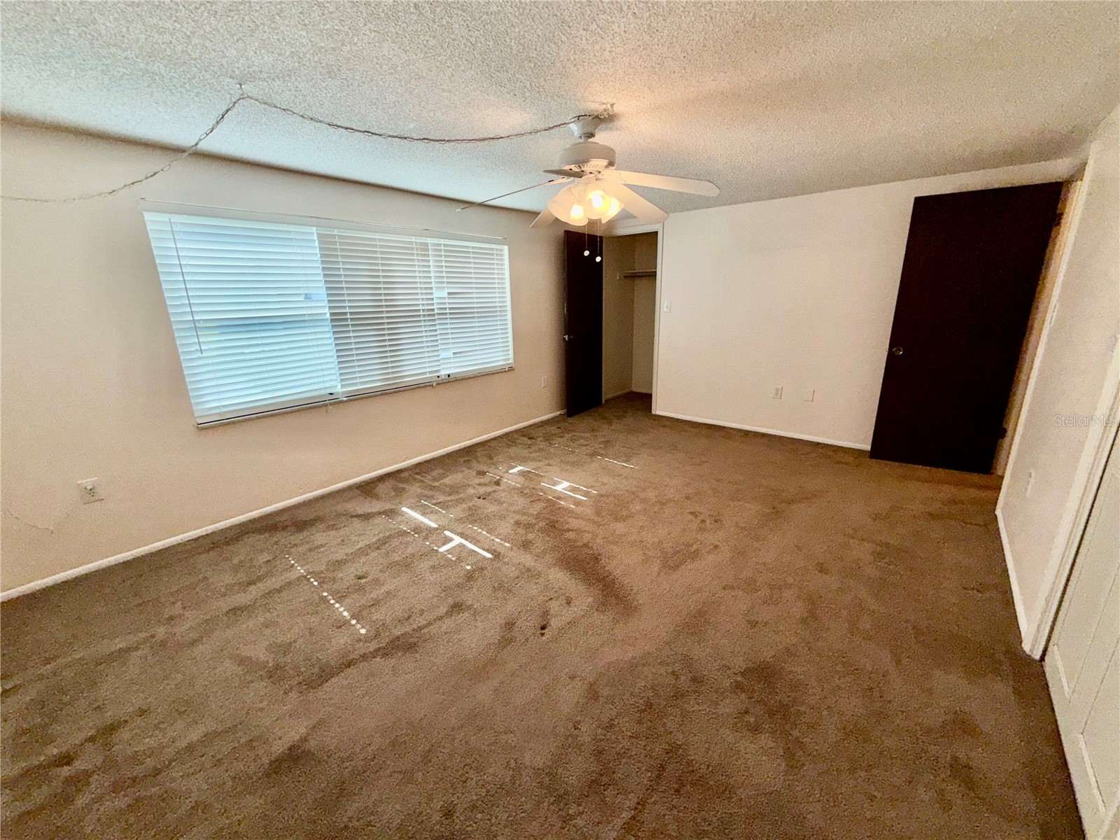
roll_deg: +1.1
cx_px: 560
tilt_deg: -16.1
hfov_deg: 102.1
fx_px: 453
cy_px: 420
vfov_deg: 85.7
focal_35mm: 14
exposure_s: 1/120
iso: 20
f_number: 2.2
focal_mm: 2.22
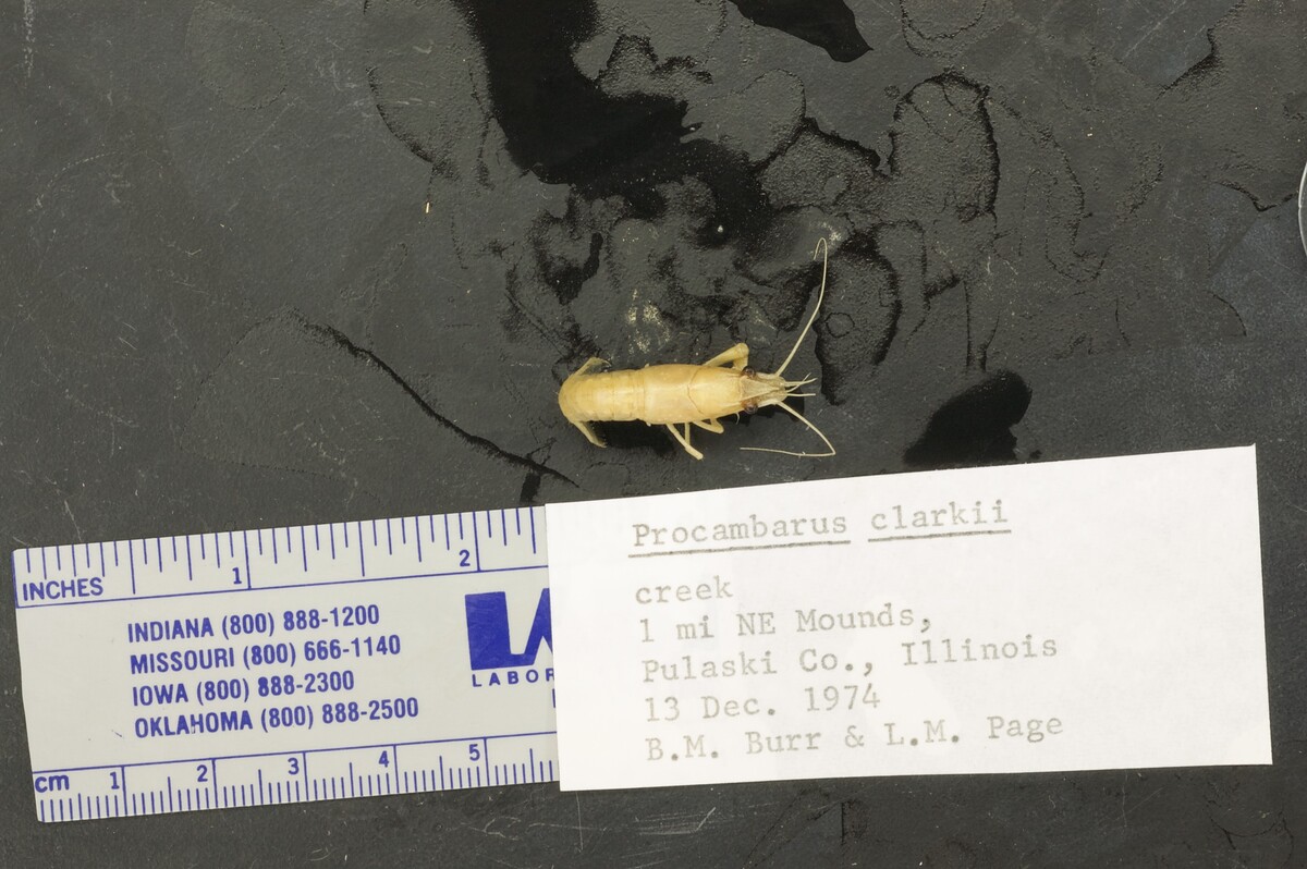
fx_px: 3265
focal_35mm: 90
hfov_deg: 22.6
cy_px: 434
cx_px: 654
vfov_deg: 15.2
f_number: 29
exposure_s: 1/1.3
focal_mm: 60
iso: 500
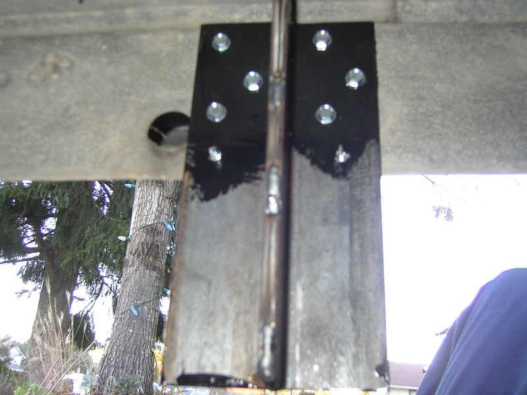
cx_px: 264
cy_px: 198
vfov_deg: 39.7
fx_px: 548
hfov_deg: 51.4
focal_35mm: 36
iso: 100
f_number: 2.8
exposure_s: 1/30
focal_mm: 5.6
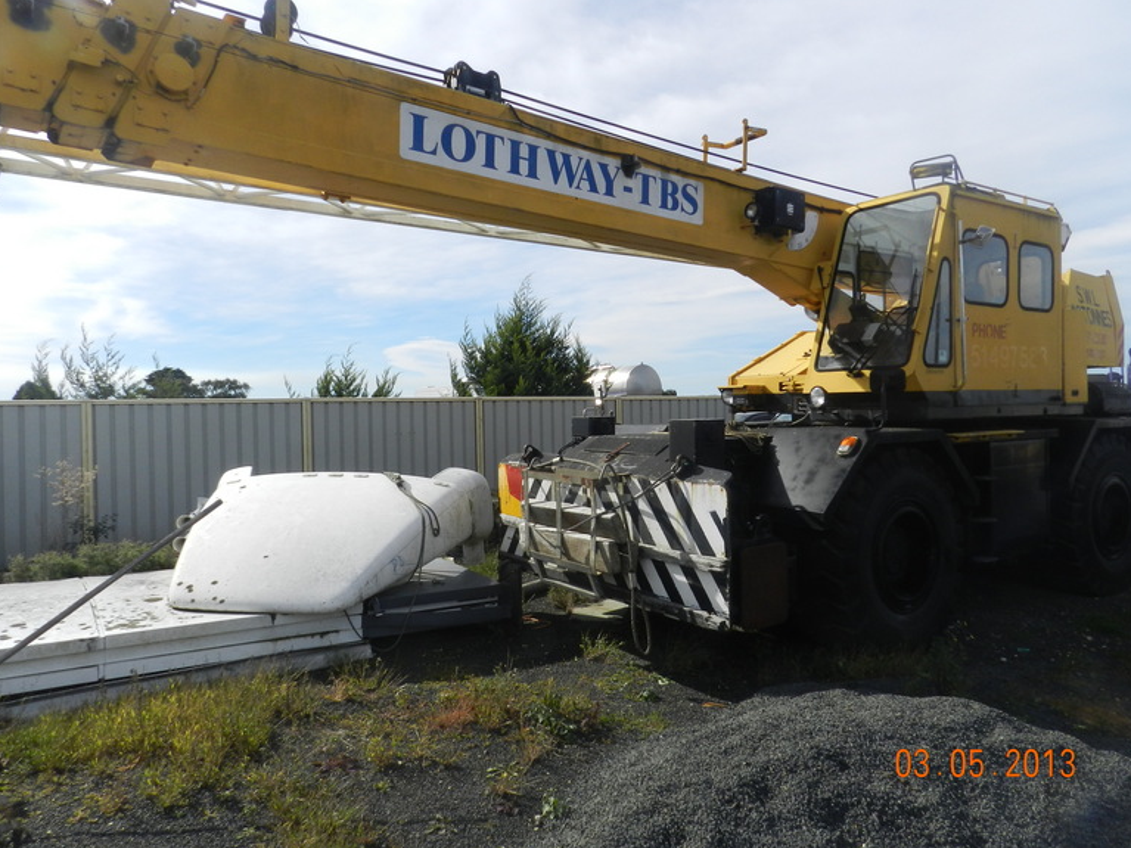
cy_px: 413
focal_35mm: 24
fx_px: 784
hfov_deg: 71.6
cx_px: 557
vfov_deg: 56.8
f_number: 4.5
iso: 160
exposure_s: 1/800
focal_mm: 4
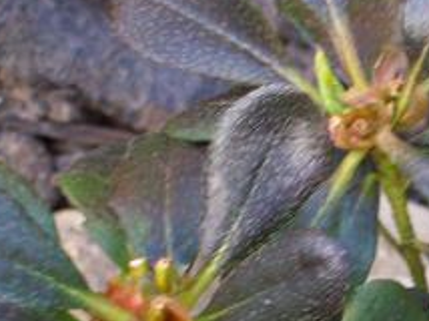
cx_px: 515
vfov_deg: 6.7
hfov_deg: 8.9
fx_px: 2723
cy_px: 346
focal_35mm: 220
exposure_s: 1/16
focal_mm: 14.3
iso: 200
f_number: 4.3
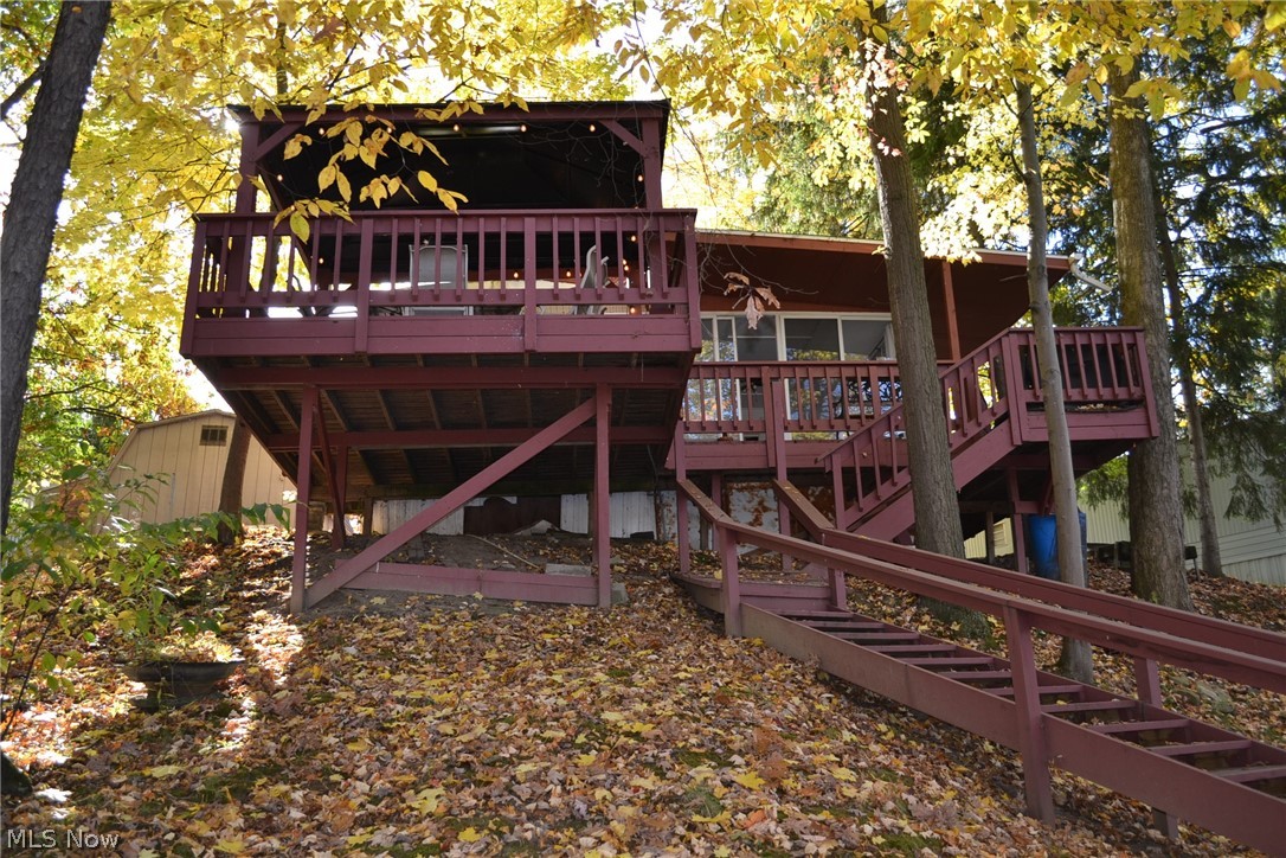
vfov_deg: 43.6
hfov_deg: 61.9
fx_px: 1072
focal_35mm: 30
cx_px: 643
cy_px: 429
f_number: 4
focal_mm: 20
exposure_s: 1/125
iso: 110
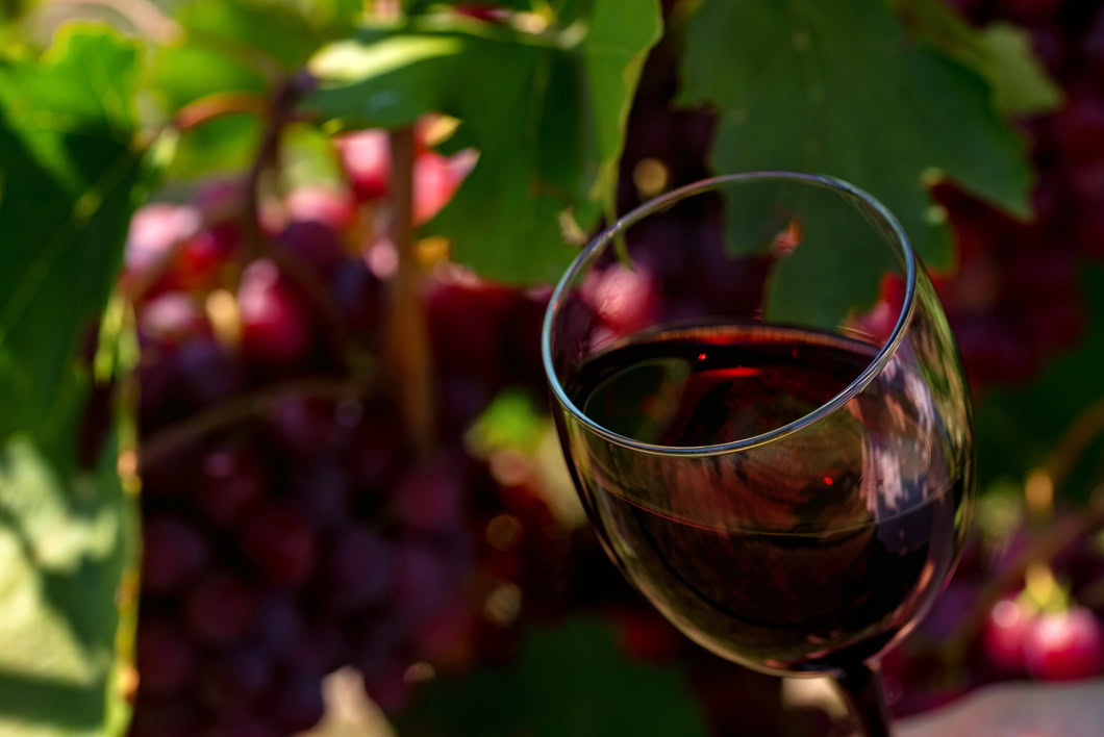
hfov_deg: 22.6
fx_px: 2761
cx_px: 552
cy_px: 368
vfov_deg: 15.2
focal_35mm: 90
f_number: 8
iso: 400
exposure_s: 1/500
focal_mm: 90
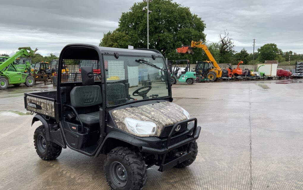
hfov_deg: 61.2
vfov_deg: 40.5
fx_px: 256
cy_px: 109
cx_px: 152
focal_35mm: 31
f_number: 1.8
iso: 16
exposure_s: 1/514
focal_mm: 3
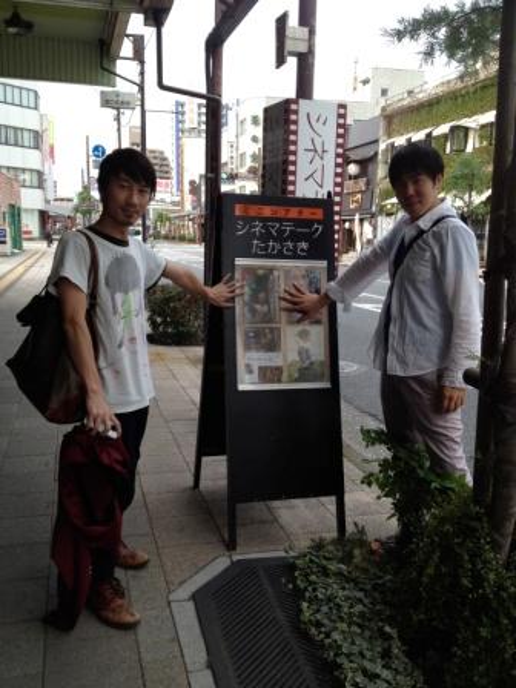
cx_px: 258
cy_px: 344
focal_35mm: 35
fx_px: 696
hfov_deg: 40.7
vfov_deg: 52.6
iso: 64
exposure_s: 1/120
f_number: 2.4
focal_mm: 4.28
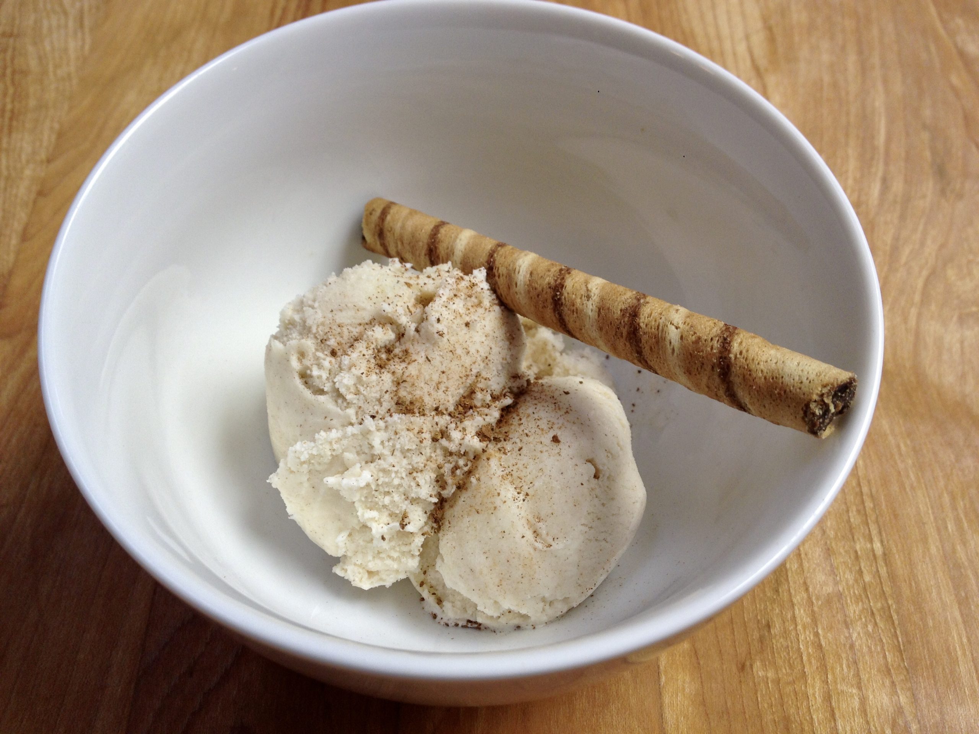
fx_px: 990
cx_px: 490
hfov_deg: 52.6
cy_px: 367
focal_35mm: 35
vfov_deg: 40.7
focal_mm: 4.28
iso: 64
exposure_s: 1/60
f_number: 2.4
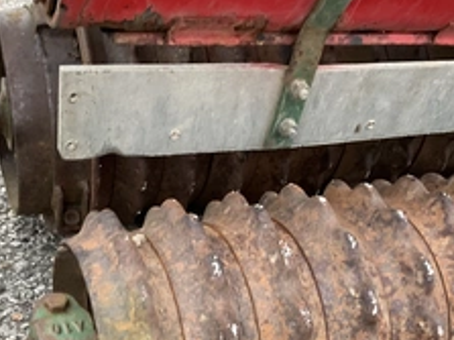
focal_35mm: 52
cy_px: 269
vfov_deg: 27.5
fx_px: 682
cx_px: 228
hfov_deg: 36.8
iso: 64
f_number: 1.8
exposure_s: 1/62
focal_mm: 3
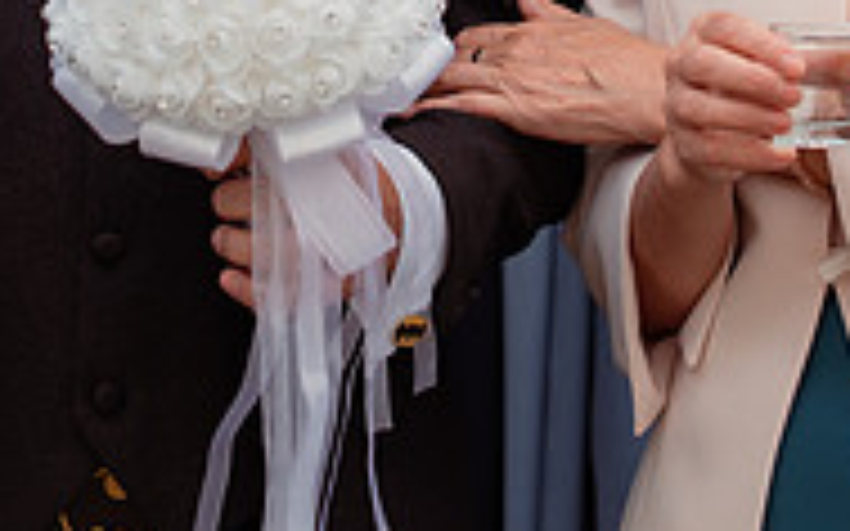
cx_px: 495
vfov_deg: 4.6
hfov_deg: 7.4
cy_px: -335
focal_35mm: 282
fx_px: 6531
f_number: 4
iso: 400
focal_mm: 90
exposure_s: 1/800
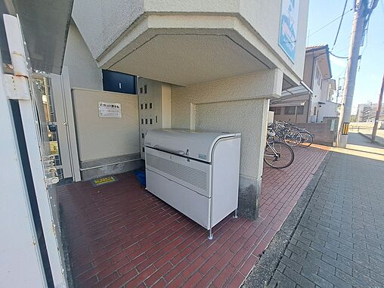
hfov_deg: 106.2
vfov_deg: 89.9
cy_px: 144
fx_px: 144
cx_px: 192
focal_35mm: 13
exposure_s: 1/278
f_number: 2.2
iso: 50
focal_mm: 1.74
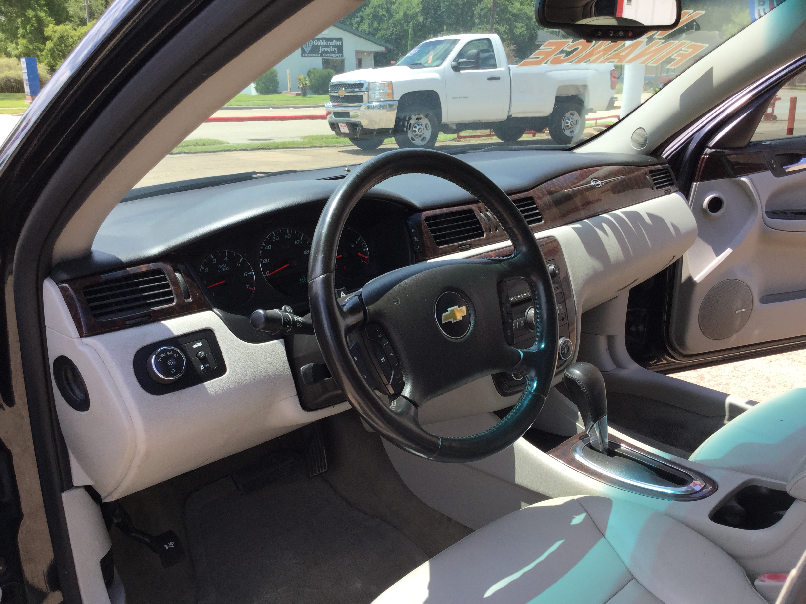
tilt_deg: -18.2
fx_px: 722
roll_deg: -0.2
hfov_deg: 58.4
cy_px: 302
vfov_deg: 45.4
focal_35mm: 31
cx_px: 403
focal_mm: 3.3
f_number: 2.4
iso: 25
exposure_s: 1/440
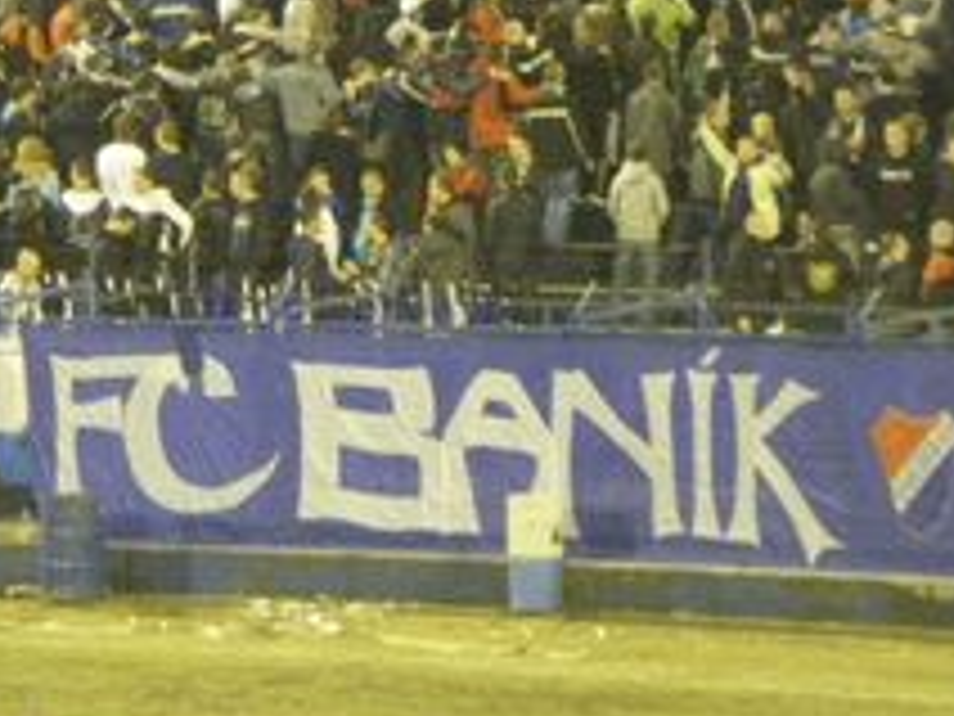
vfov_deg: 3.3
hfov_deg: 4.4
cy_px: -2
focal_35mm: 455
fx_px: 12540
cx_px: 261
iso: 800
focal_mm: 27.9
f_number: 4.4
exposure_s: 1/30
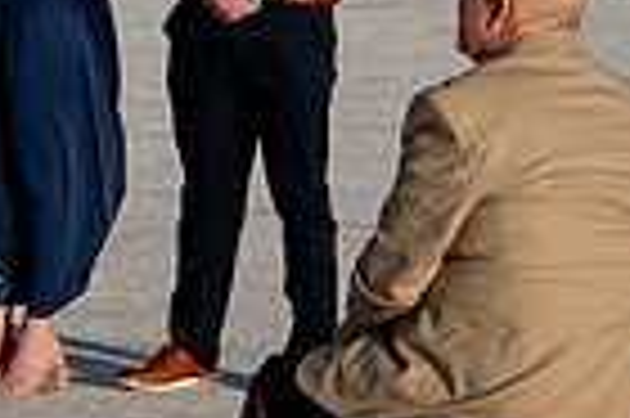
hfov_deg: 7.0
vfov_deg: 4.7
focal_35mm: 290
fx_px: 5069
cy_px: -65
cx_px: -392
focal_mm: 55
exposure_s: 1/800
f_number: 8
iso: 200
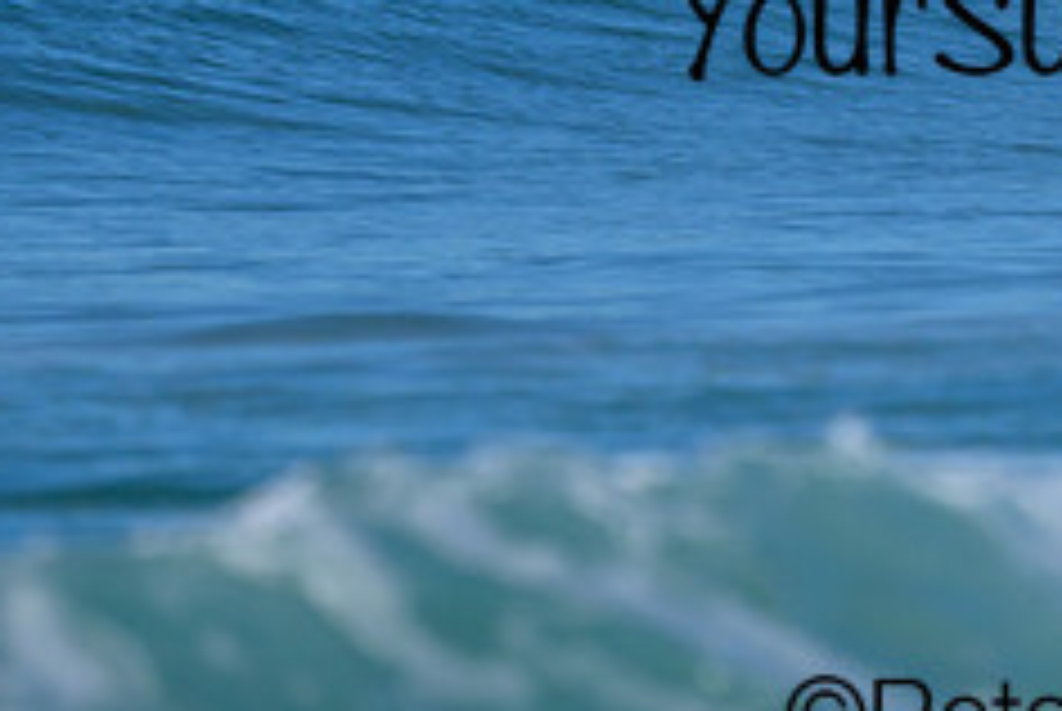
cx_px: 1125
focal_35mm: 2699
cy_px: -171
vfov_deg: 0.5
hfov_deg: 0.8
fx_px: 79718
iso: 200
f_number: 6.3
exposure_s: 1/2000
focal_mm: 800
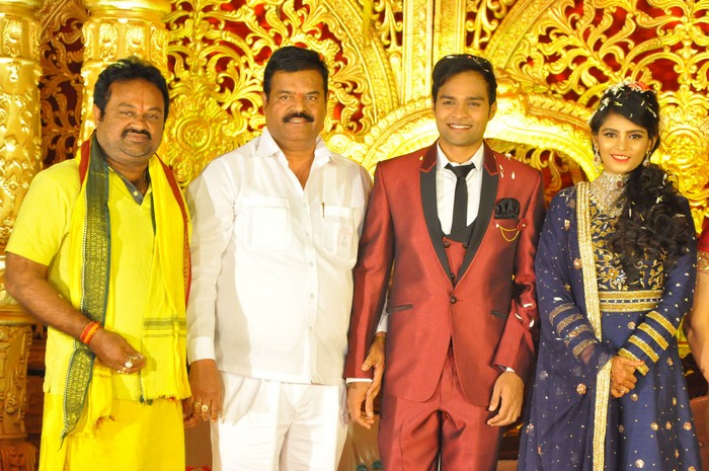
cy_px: 236
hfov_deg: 16.1
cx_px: 354
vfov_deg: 10.7
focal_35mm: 128
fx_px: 2508
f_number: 7.1
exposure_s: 1/125
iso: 2500
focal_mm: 85
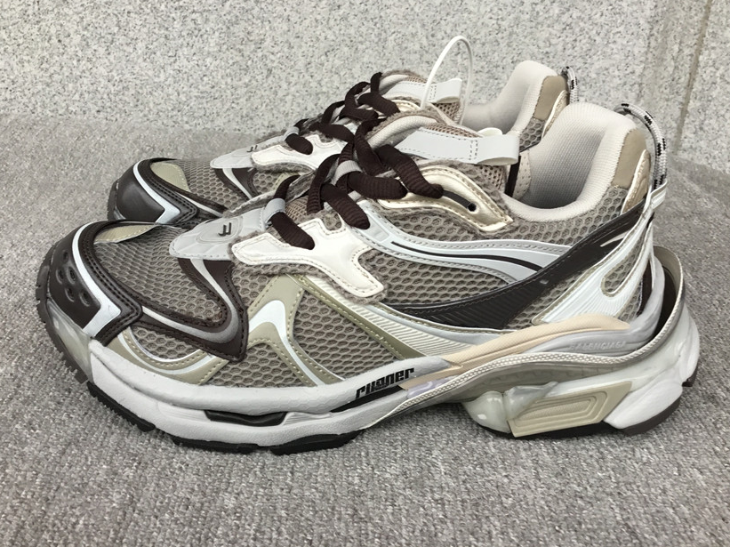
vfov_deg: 41.7
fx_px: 717
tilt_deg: -23.6
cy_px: 249
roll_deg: -3.0
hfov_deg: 54.0
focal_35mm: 34
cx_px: 347
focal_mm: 3.3
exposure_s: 1/33
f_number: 2.4
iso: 25
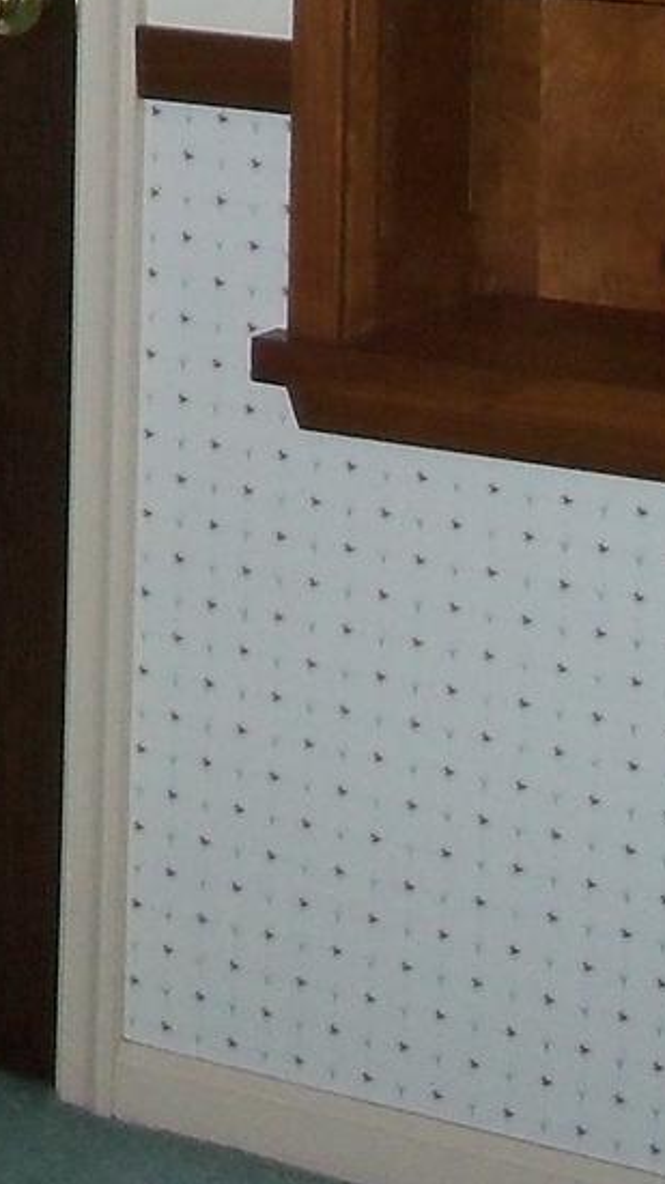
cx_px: -476
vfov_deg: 14.5
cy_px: -364
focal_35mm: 142
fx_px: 4455
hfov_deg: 8.3
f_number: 3.5
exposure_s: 1/30
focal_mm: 6.2
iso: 200
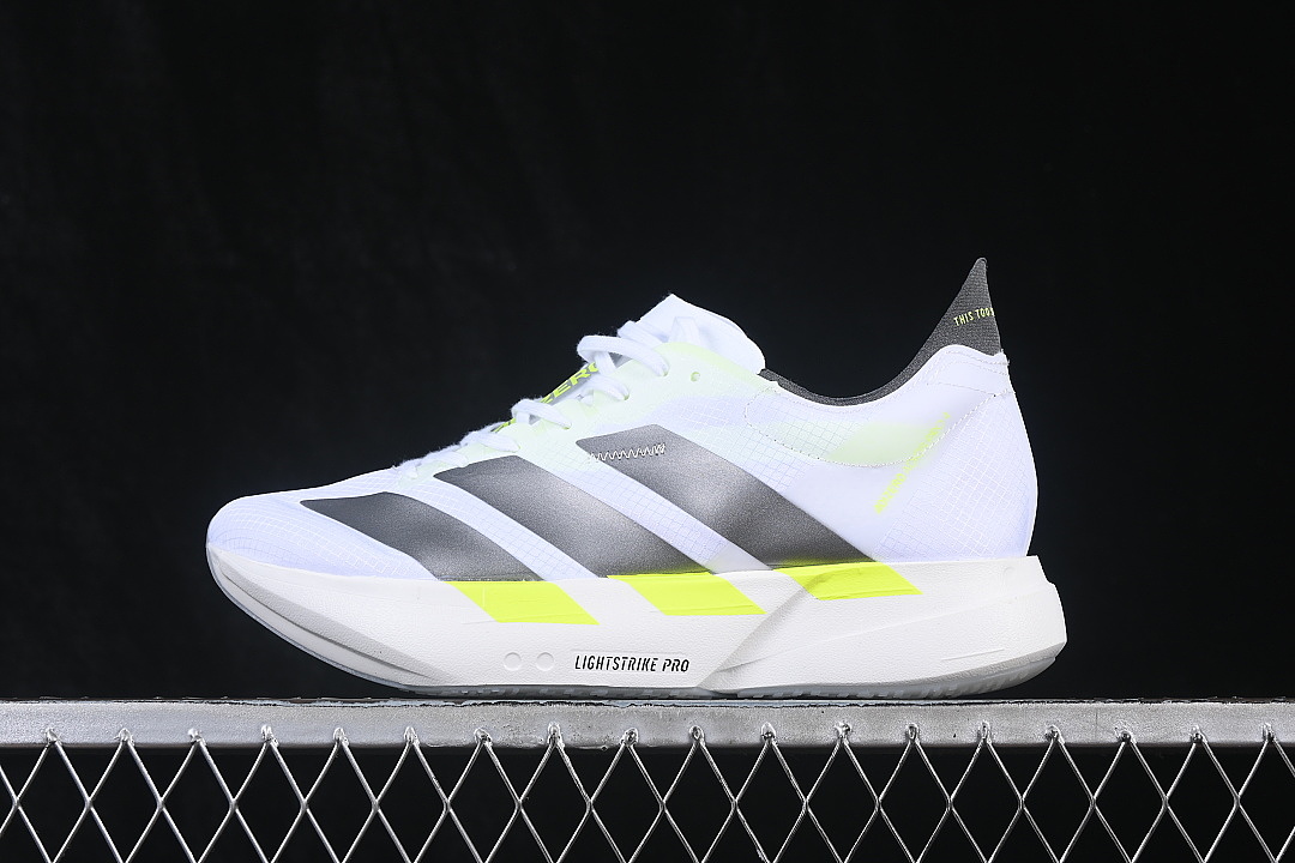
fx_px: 2698
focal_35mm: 75
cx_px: 648
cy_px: 432
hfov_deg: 27.0
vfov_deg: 18.2
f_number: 8
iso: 160
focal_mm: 50
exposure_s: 1/80
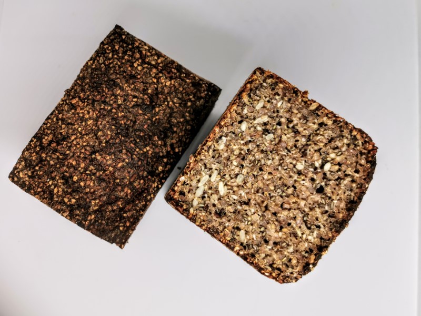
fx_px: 414
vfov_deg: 41.8
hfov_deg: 54.0
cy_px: 158
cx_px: 210
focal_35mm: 34
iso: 100
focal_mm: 5.56
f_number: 1.6
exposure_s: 1/100
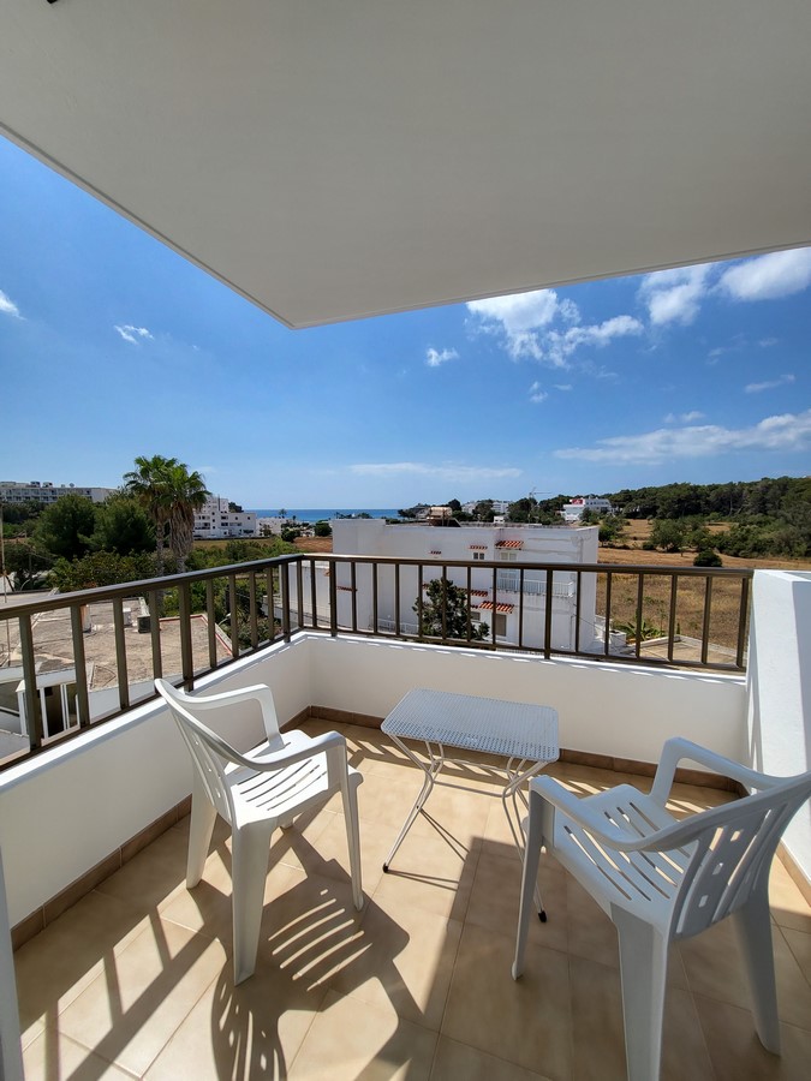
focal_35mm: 13
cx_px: 406
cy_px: 540
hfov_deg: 89.9
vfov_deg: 106.2
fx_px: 406
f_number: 2.2
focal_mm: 1.74
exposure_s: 1/1632
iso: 32
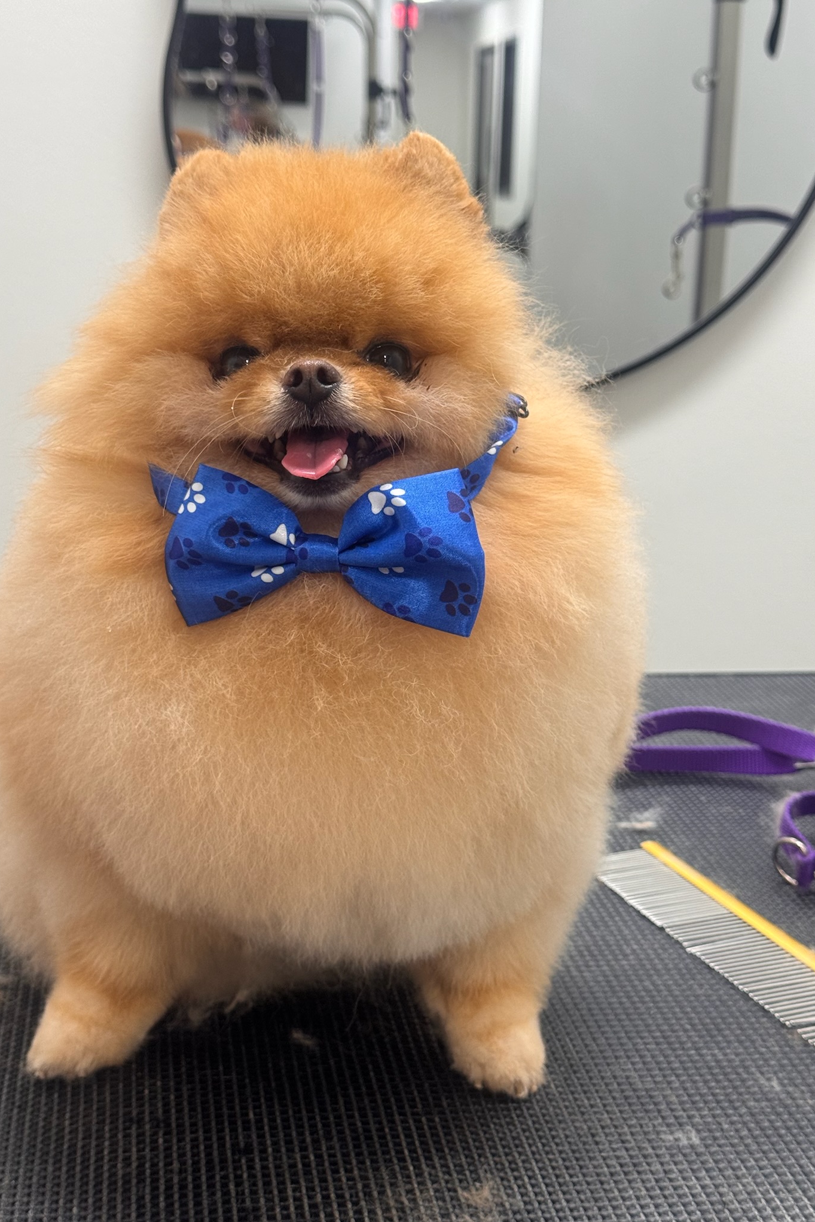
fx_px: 1698
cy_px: 611
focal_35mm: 50
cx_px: 362
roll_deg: -0.5
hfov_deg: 27.0
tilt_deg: -13.6
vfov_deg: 39.6
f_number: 1.78
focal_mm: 6.76
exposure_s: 1/98
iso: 100
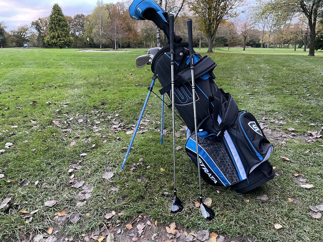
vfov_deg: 53.1
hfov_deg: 67.3
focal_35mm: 26
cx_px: 162
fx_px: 243
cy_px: 121
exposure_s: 1/60
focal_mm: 4.2
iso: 200
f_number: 1.6
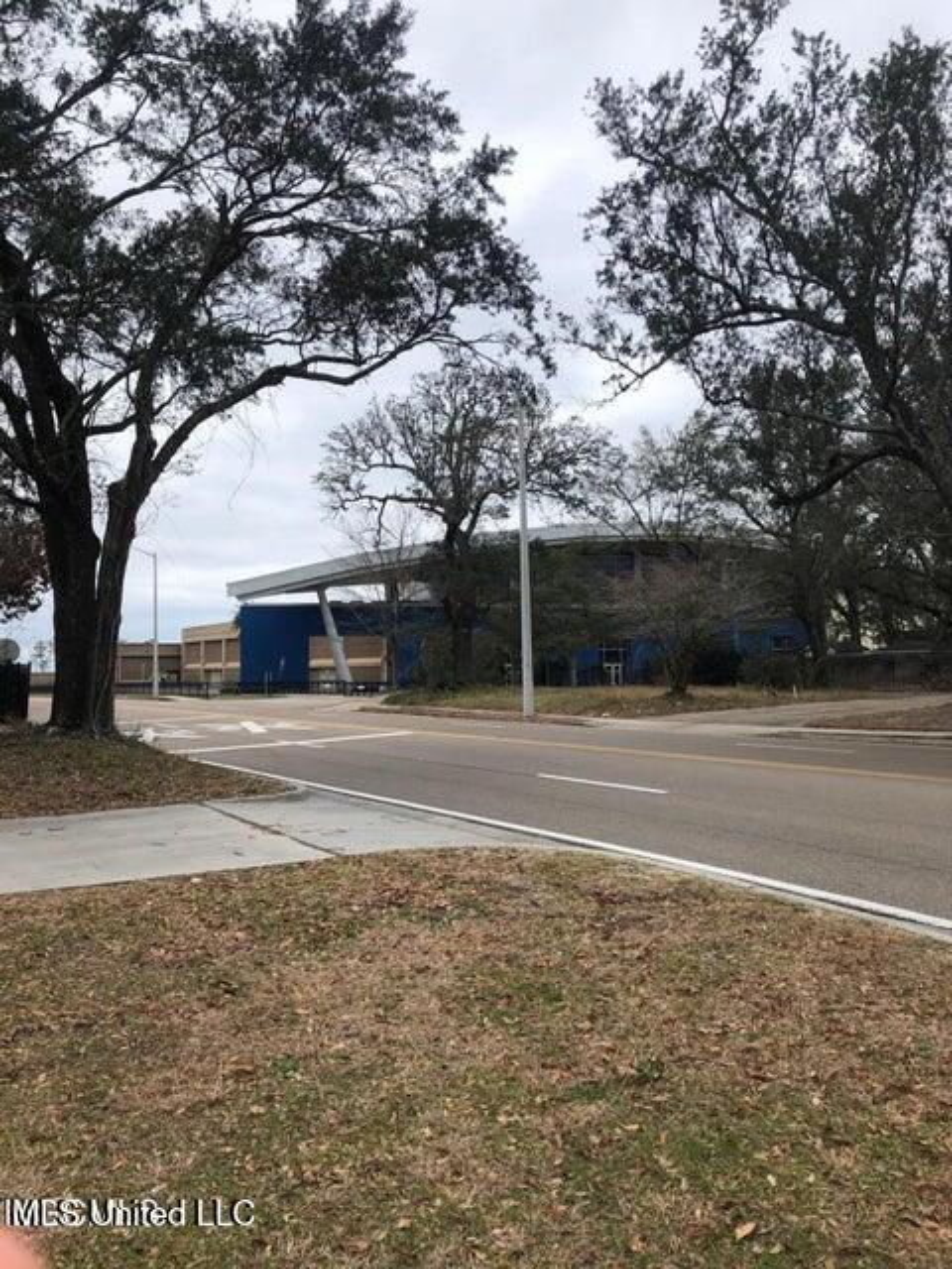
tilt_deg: +2.9
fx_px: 1027
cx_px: 476
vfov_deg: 63.4
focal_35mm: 28
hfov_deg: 49.7
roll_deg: -0.1
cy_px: 634
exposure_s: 1/972
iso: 20
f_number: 1.8
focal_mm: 3.99
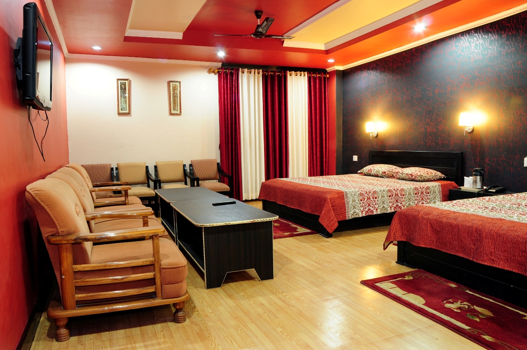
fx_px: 395
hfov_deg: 67.4
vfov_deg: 47.8
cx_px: 264
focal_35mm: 27
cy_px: 175
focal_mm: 18
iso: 200
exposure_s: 3
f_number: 9
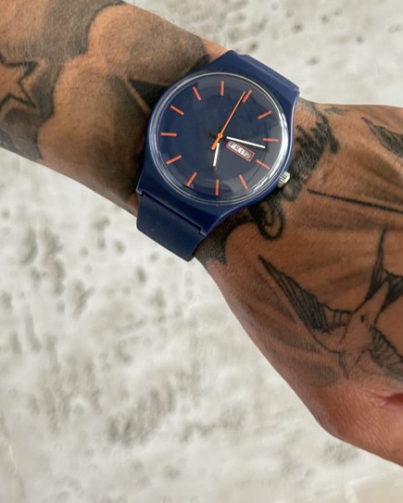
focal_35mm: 69
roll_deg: -0.1
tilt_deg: -44.3
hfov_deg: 22.2
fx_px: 1028
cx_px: 233
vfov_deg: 27.2
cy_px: 135
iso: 200
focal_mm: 6.76
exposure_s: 1/60
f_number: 1.78
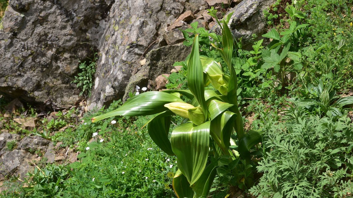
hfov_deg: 39.2
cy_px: 109
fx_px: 496
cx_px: 176
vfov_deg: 22.6
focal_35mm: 53
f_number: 18
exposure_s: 1/125
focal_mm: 50
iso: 320
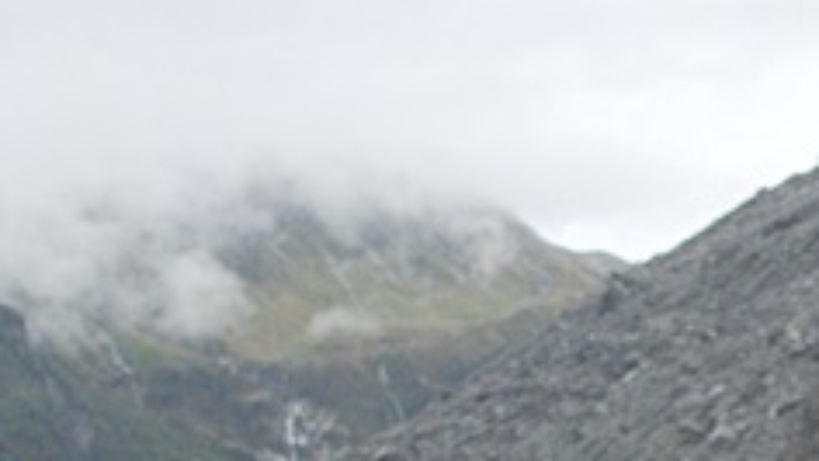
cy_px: 707
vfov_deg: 7.0
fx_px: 3715
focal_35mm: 171
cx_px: 829
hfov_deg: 12.4
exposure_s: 1/1600
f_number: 5.6
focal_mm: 32
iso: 400
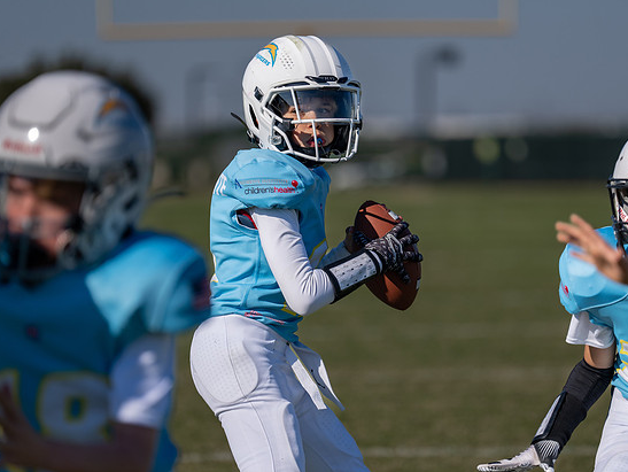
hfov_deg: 8.6
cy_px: 264
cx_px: 362
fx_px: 4157
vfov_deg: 6.5
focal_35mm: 229
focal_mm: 175
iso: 100
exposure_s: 1/4000
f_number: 2.8
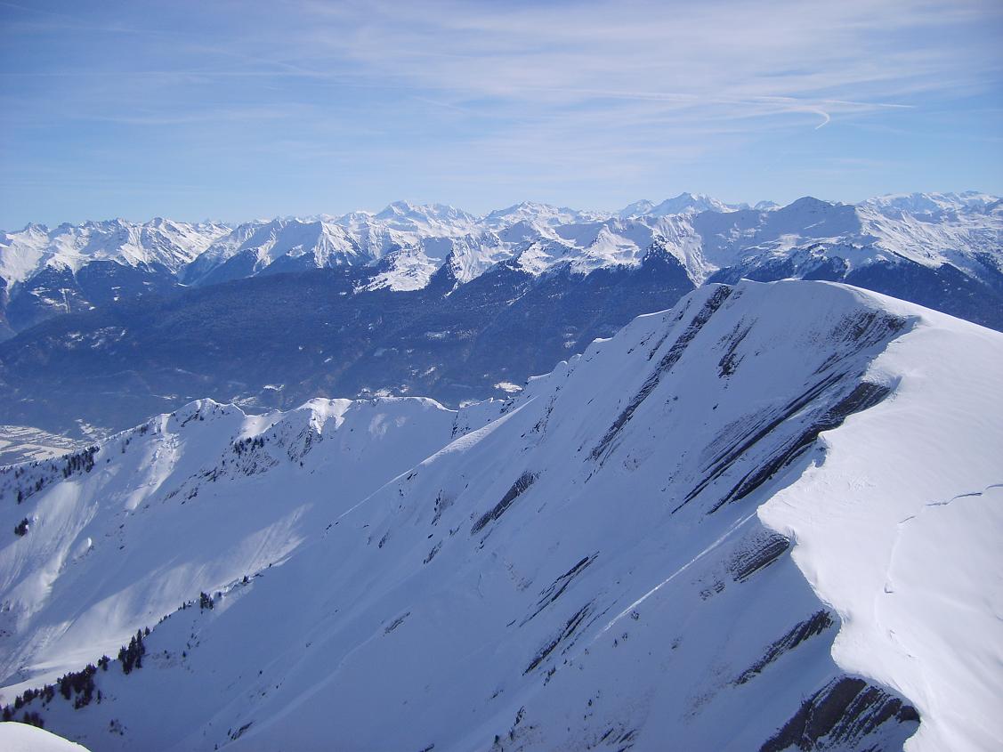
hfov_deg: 52.6
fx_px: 1014
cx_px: 502
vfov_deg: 40.7
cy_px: 376
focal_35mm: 35
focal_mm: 5.8
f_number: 7.1
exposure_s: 1/350
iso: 50
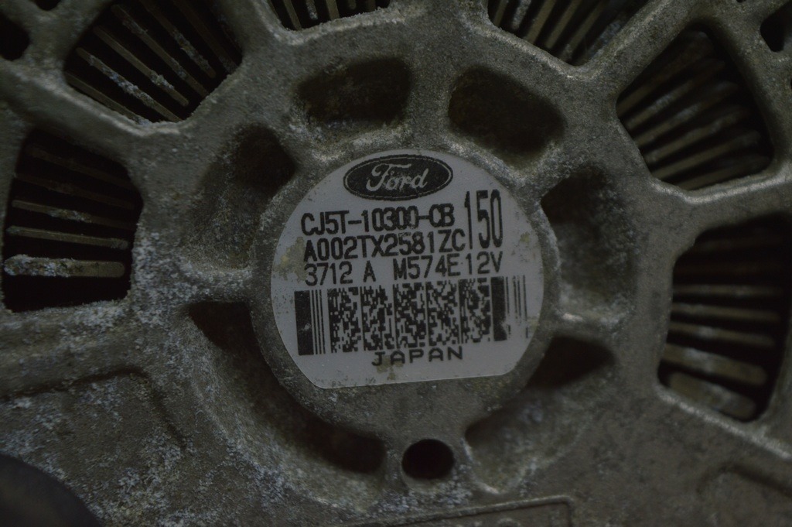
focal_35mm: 82
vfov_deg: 16.5
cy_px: 264
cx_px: 396
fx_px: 1813
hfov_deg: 24.6
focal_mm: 55
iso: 400
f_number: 5.6
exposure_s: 1/100
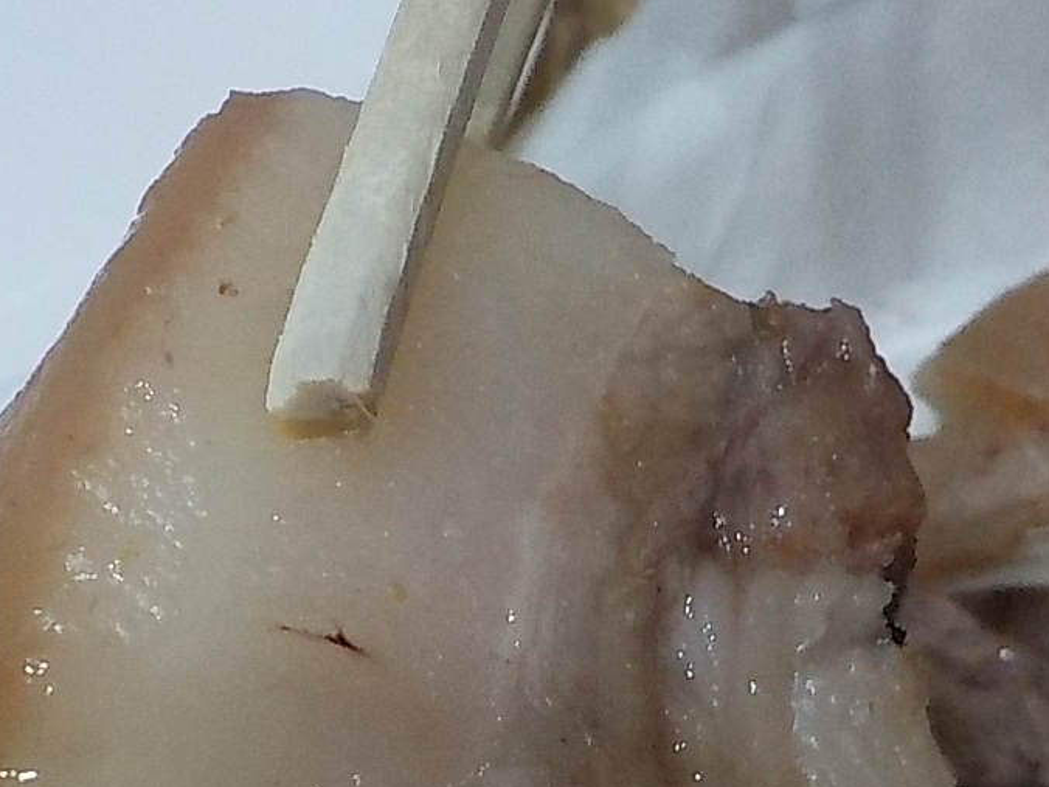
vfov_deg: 20.3
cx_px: 534
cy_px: 695
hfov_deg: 27.4
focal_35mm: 71
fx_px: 2152
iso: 800
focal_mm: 4.1
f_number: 3.3
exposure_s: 1/50
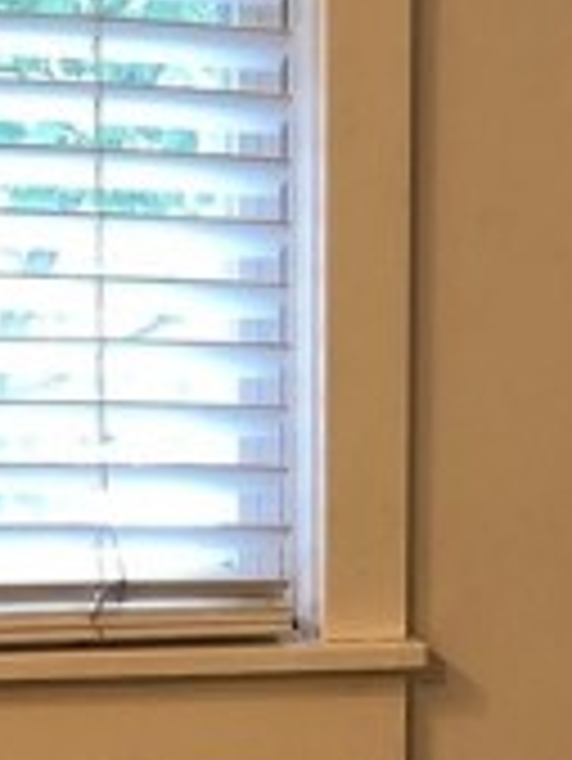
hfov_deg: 11.4
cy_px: 791
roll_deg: -2.5
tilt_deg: -11.7
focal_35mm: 127
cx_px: 770
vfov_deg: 15.2
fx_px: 2795
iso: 40
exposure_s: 1/24
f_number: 1.8
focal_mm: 3.99
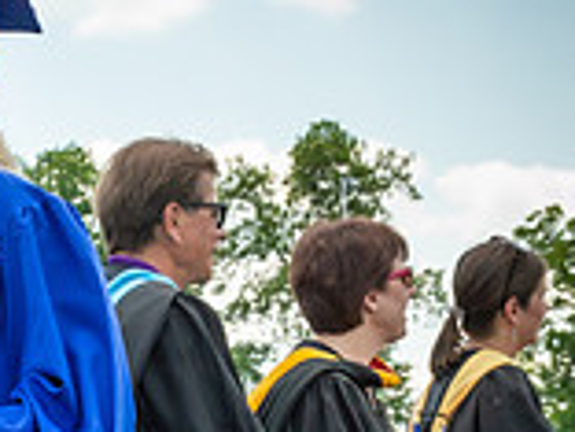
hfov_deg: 11.6
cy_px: 587
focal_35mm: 167
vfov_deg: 8.7
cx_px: -142
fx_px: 2774
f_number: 7.1
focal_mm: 26
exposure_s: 1/320
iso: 200
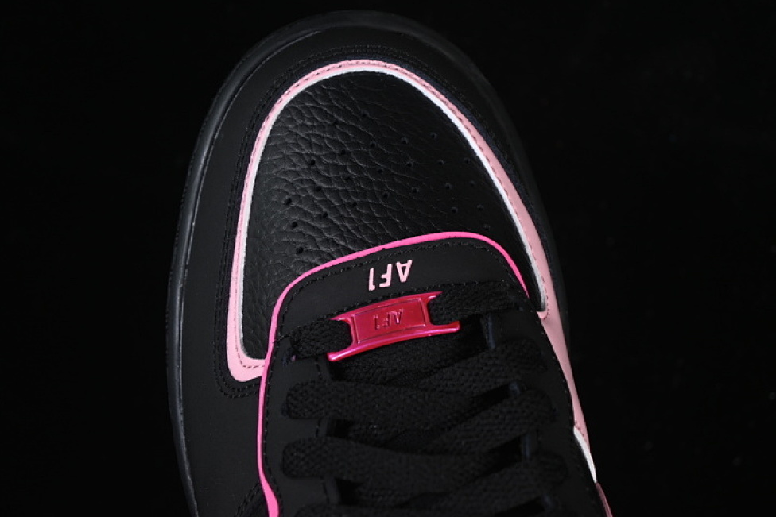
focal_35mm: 83
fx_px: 1789
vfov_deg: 16.5
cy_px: 264
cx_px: 378
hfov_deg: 24.5
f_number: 6.3
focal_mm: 50
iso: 160
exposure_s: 1/50
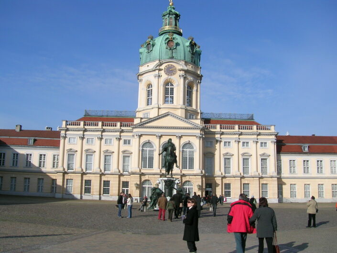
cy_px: 126
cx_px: 168
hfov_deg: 52.6
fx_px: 341
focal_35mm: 35
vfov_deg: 40.7
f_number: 4.8
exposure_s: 1/600
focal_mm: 5.4
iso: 50
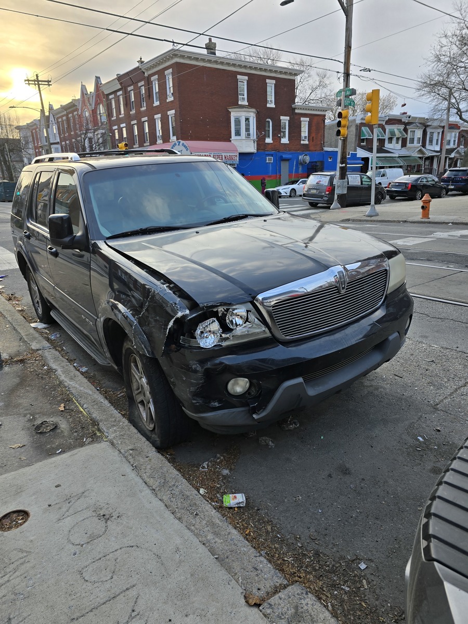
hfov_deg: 58.9
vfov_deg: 73.9
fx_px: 415
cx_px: 234
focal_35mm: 23
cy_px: 312
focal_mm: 6.3
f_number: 1.7
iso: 12
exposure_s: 1/180
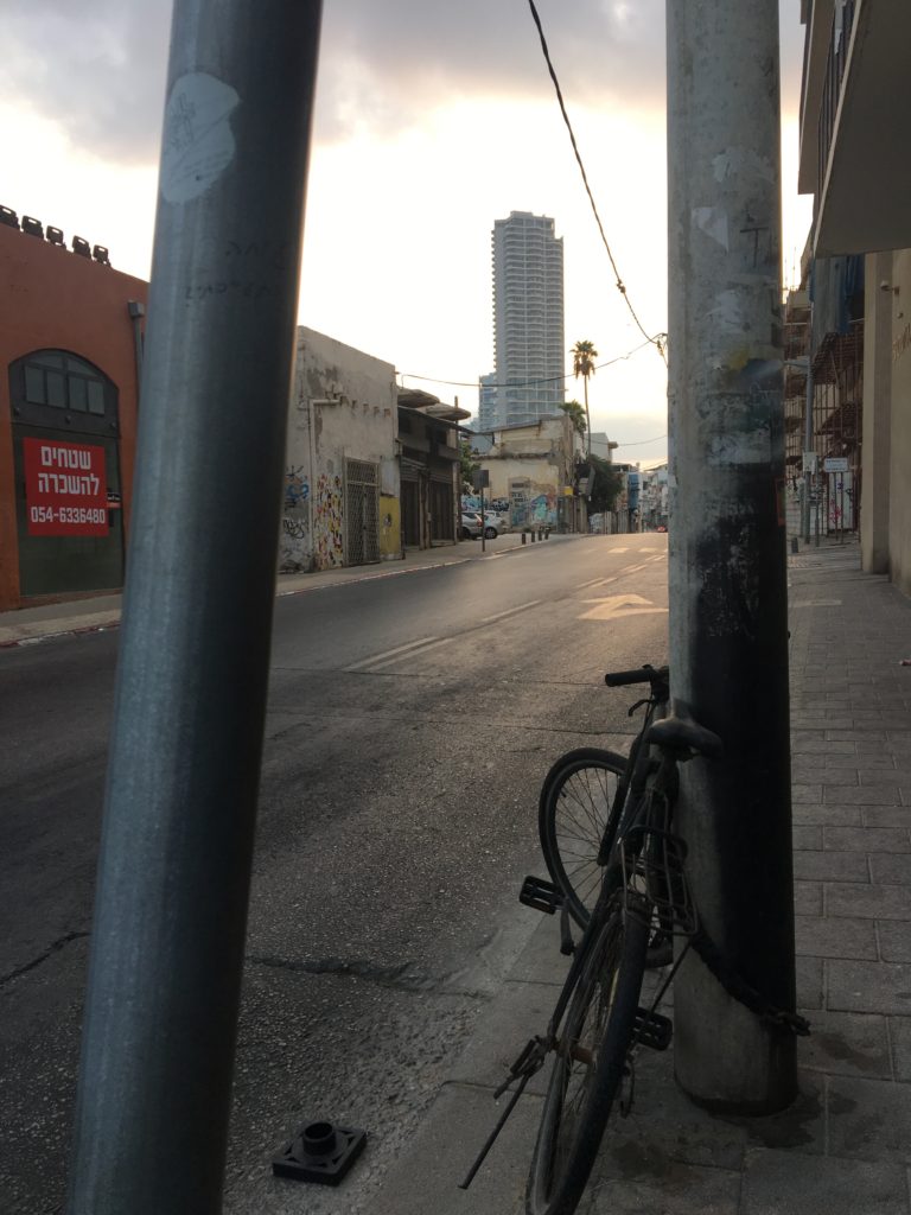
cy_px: 608
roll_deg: +1.0
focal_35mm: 29
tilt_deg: -3.9
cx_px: 456
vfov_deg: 61.7
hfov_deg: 48.2
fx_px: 1018
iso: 25
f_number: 2.2
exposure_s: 1/100
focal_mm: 4.15
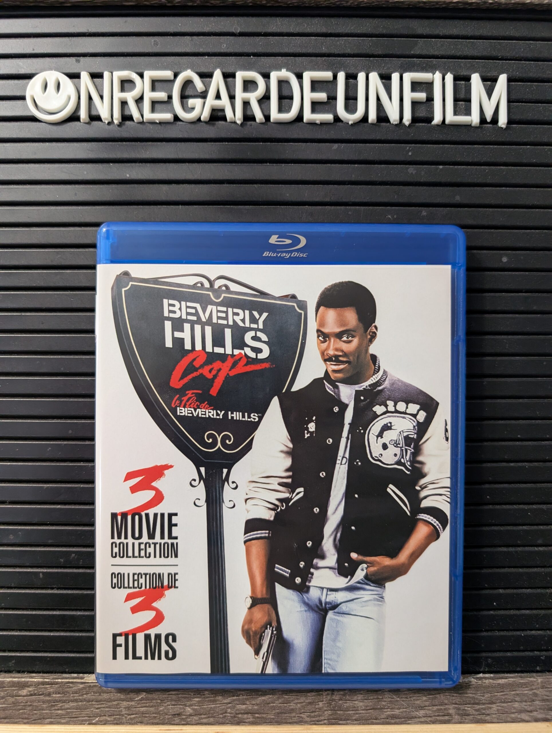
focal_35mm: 24
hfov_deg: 56.9
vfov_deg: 71.5
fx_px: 509
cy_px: 366
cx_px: 276
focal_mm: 6.9
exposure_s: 1/120
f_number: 1.68
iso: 805
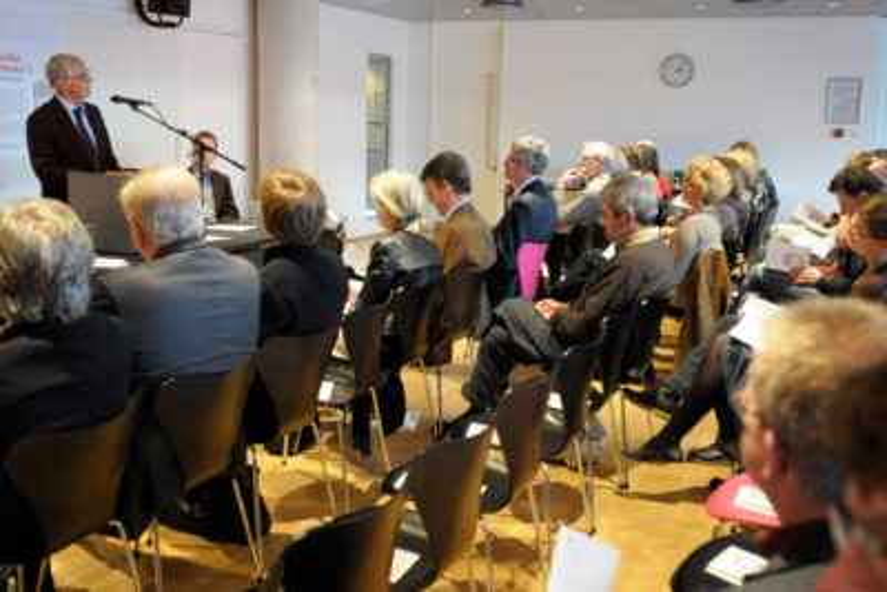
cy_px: 296
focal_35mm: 38
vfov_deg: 35.5
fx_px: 924
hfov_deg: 51.3
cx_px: 444
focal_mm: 25
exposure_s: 1/60
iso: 1600
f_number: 2.8
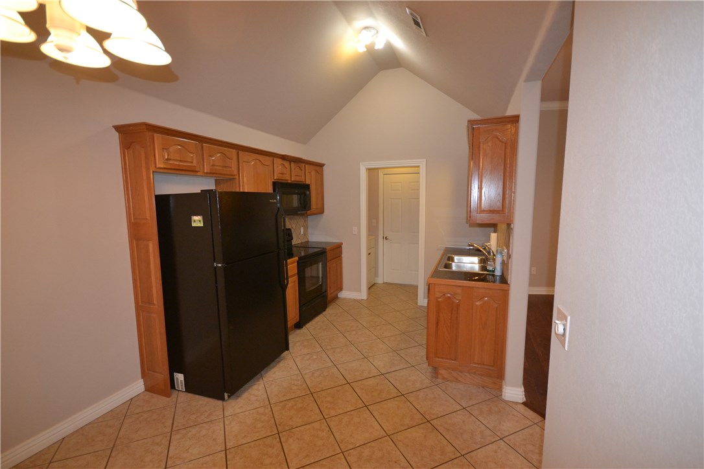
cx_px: 352
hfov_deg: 100.4
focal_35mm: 15
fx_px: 293
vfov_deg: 77.3
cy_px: 234
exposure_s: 1/60
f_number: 4
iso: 720
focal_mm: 10
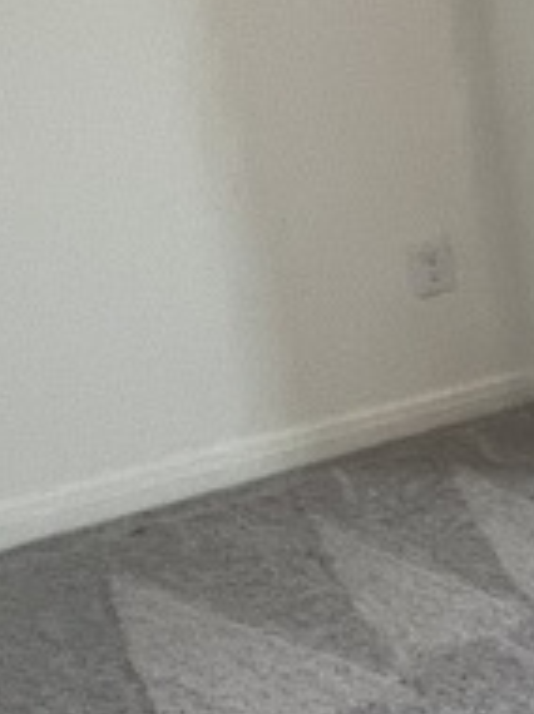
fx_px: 1526
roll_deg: +1.8
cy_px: 256
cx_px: 1388
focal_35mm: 74
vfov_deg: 26.3
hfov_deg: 13.1
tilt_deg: -16.4
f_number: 1.8
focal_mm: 1.57
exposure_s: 1/120
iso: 160
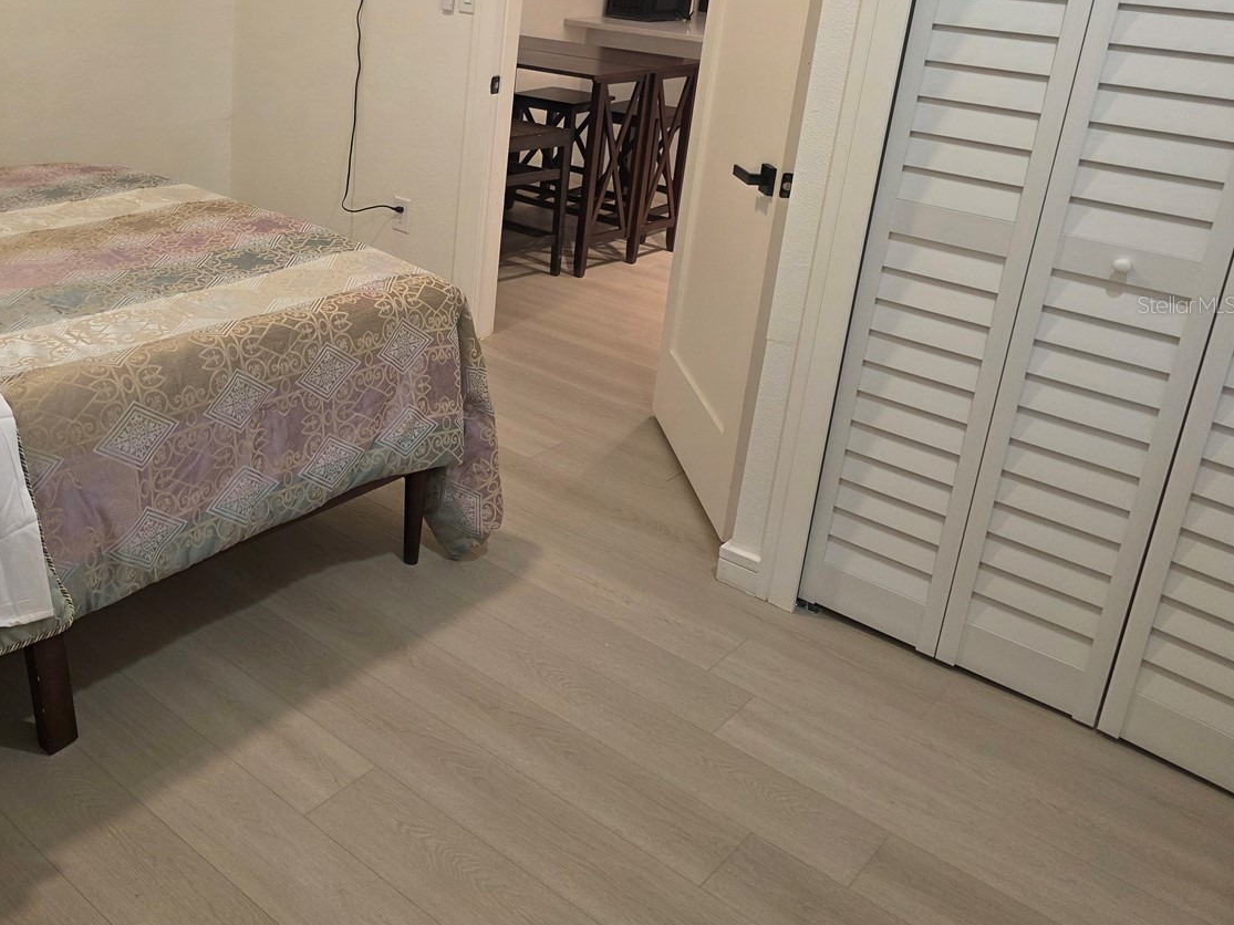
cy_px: 304
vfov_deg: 42.3
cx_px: 356
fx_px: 1176
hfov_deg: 53.6
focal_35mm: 33
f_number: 1.7
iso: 250
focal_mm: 6.3
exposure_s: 1/120
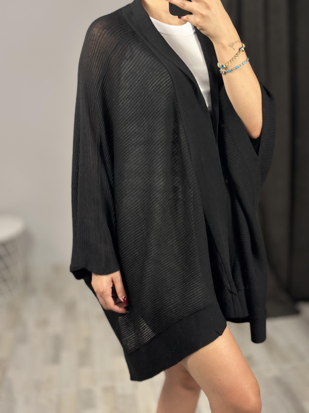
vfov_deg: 39.7
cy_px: 206
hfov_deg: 30.3
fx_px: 571
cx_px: 154
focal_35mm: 48
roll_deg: +3.5
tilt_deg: -32.9
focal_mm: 6.86
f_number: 1.78
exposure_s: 1/100
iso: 80
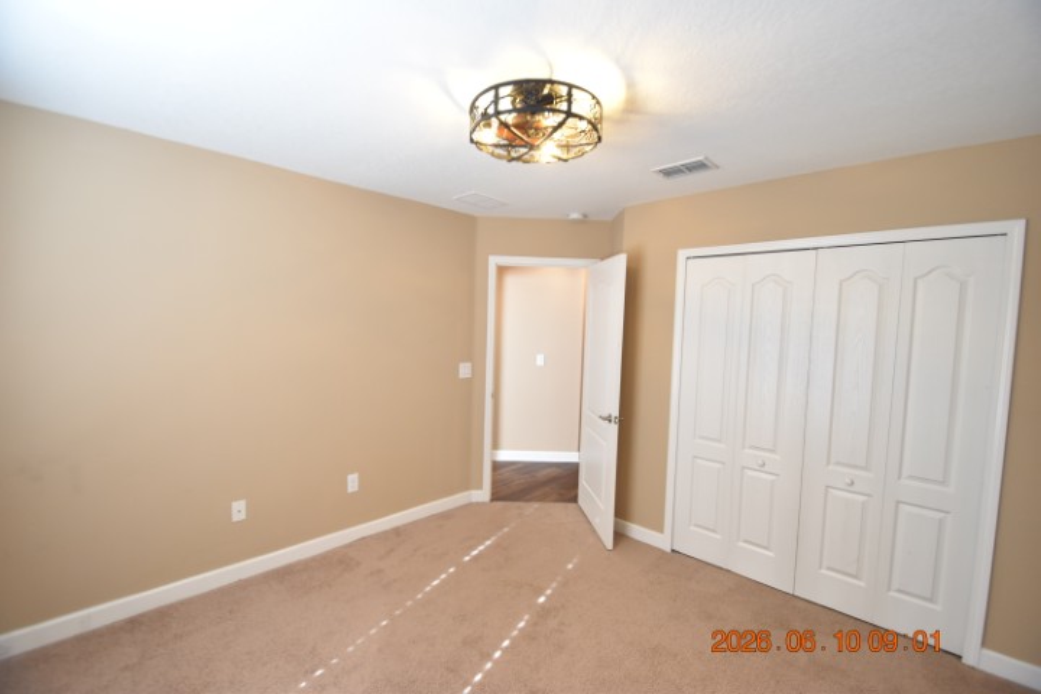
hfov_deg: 100.4
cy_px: 347
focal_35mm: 15
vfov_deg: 77.3
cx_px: 520
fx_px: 434
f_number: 3.5
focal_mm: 10
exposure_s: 1/20
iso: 800
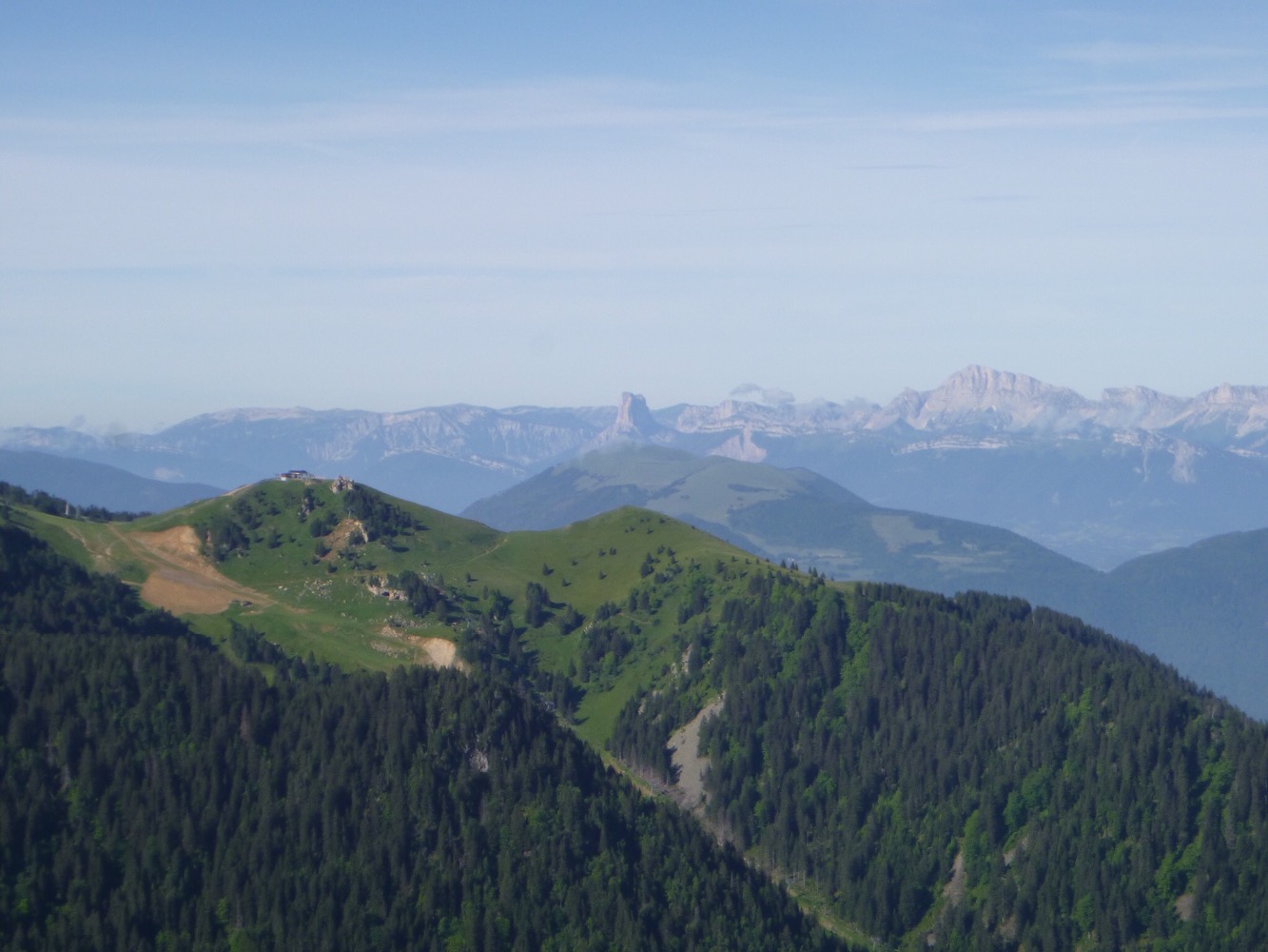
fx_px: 4616
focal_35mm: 126
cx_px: 634
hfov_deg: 15.6
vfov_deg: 11.8
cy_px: 476
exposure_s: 1/400
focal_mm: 18
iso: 100
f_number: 5.7
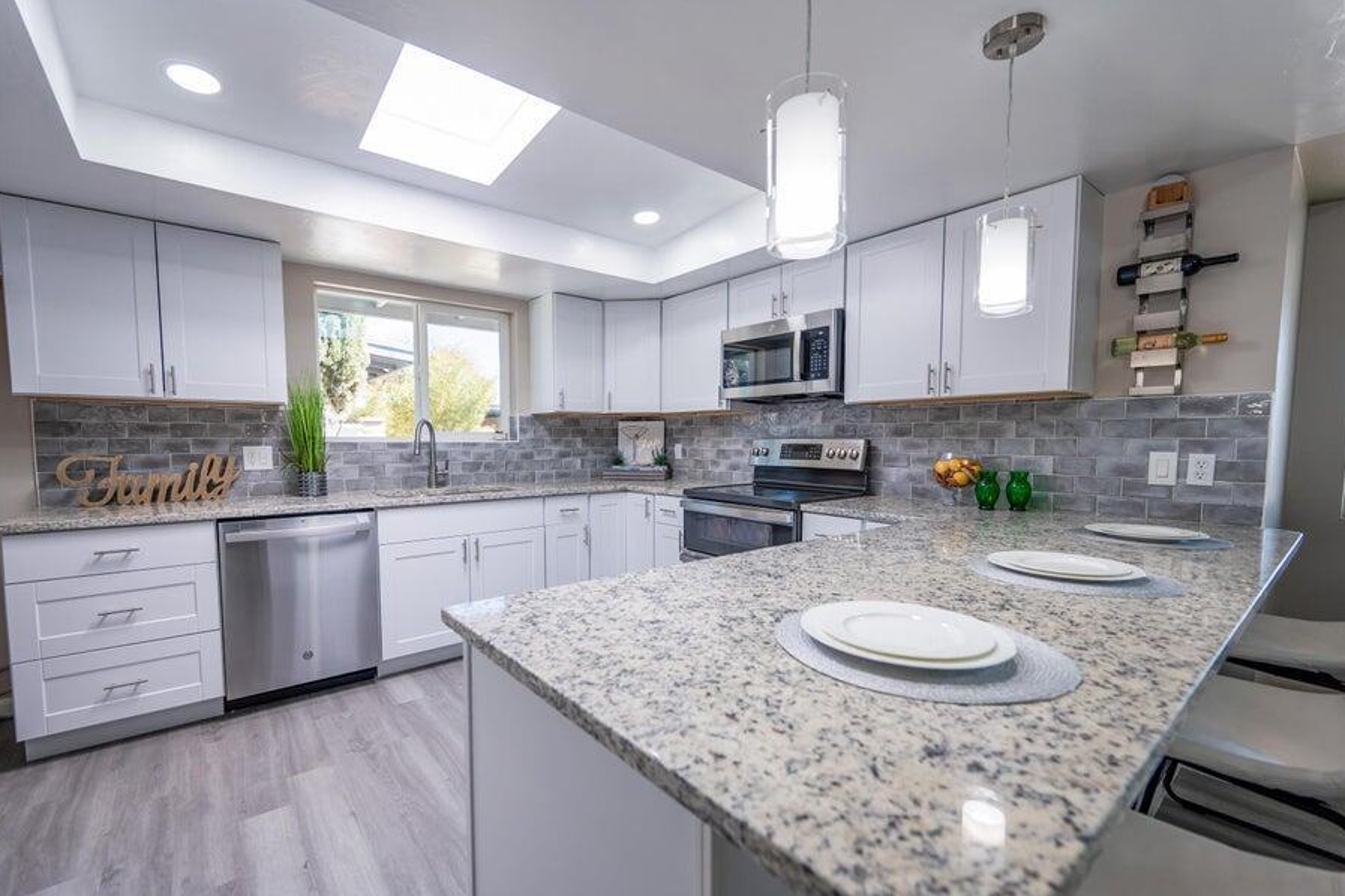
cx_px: 643
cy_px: 478
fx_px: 560
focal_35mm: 15
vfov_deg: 77.2
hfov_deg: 100.3
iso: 100
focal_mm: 14
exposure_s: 1/125
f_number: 4
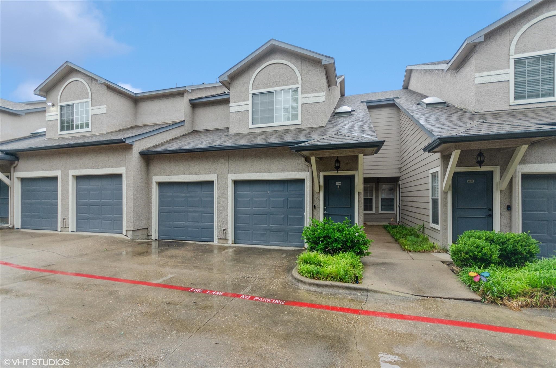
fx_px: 231
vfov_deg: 77.1
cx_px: 278
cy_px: 184
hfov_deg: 100.5
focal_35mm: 15
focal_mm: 10
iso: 400
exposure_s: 1/80
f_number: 4.5
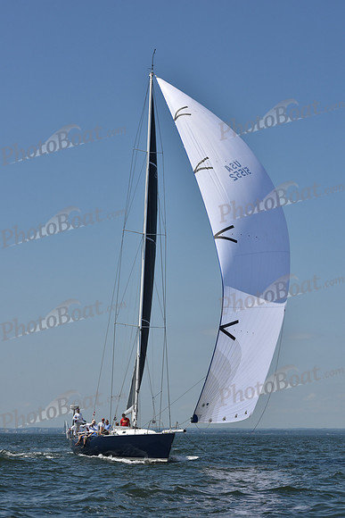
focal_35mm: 78
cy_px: 259
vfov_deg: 26.0
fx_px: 1120
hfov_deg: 17.5
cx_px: 172
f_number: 10
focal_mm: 78
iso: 250
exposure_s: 1/1250
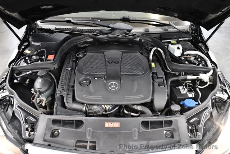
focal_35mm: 36
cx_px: 115
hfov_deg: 53.1
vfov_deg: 36.9
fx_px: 230
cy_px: 77
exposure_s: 1/100
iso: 3200
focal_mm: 18
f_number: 3.5
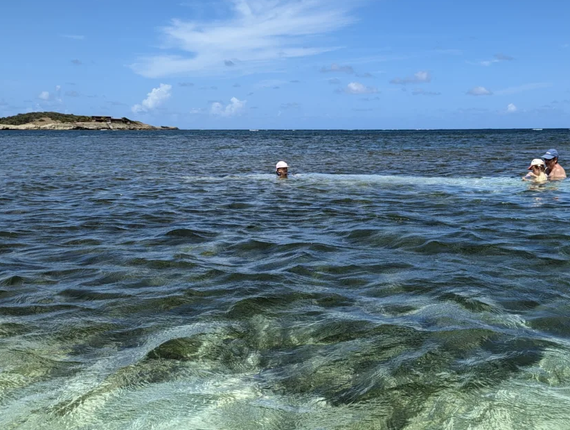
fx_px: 577
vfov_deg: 40.7
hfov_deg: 51.1
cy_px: 243
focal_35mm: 35
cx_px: 403
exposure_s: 1/2096
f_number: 1.85
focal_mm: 6.81
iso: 47
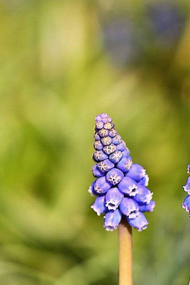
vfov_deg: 7.3
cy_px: 242
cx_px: 136
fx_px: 2231
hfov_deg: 4.9
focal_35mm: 282
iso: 100
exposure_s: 1/640
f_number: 4.5
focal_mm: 105
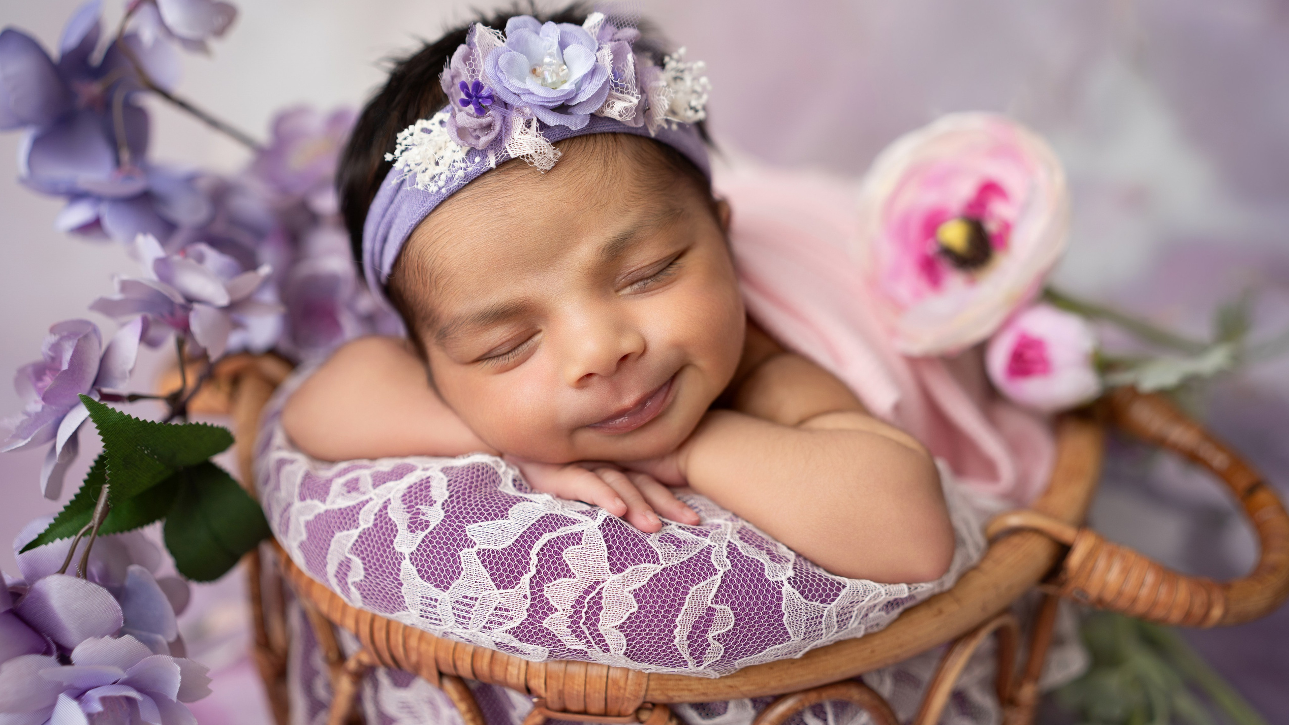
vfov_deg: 32.0
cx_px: 649
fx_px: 1265
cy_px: 327
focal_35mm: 37
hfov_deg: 54.0
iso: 100
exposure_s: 1/200
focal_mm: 35
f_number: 2.2
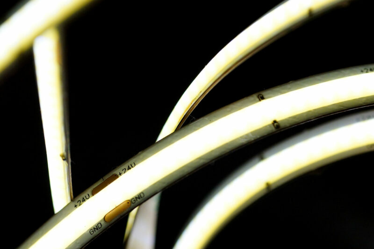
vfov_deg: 10.2
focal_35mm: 135
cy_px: 124
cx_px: 187
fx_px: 1402
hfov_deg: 15.2
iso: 1600
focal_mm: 90
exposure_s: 1/4000
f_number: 6.3
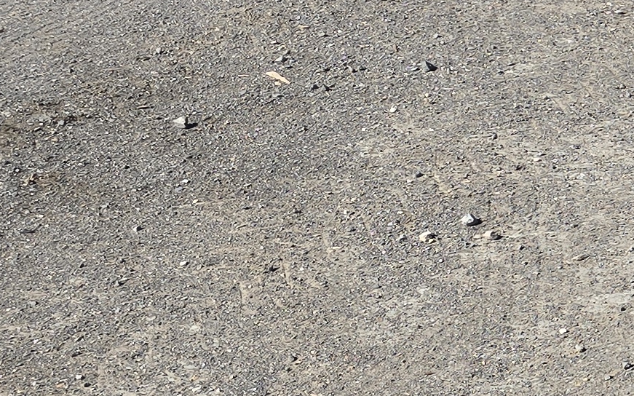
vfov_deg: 11.7
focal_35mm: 112
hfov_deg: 14.3
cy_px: 175
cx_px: 1404
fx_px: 1935
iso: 12
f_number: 1.7
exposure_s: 1/624
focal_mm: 6.3
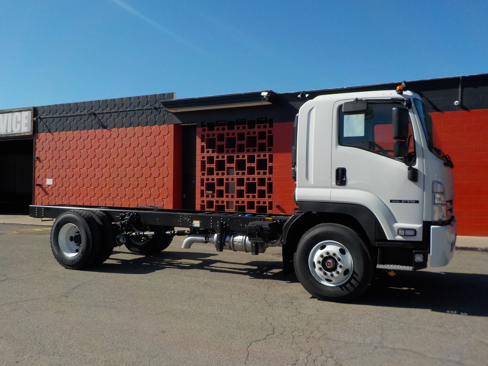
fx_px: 423
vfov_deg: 46.8
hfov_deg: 60.0
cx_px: 244
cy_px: 183
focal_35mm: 30
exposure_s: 1/1250
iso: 125
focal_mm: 4.1
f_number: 3.3
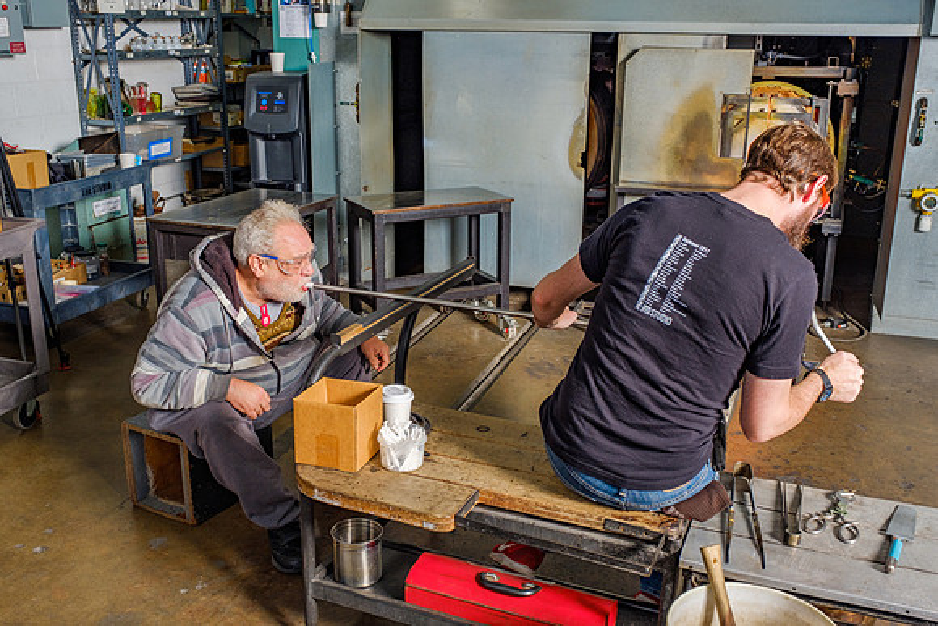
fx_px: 927
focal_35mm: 36
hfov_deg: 53.7
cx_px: 454
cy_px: 317
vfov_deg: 37.3
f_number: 5.6
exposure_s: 1/125
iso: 200
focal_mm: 22.7
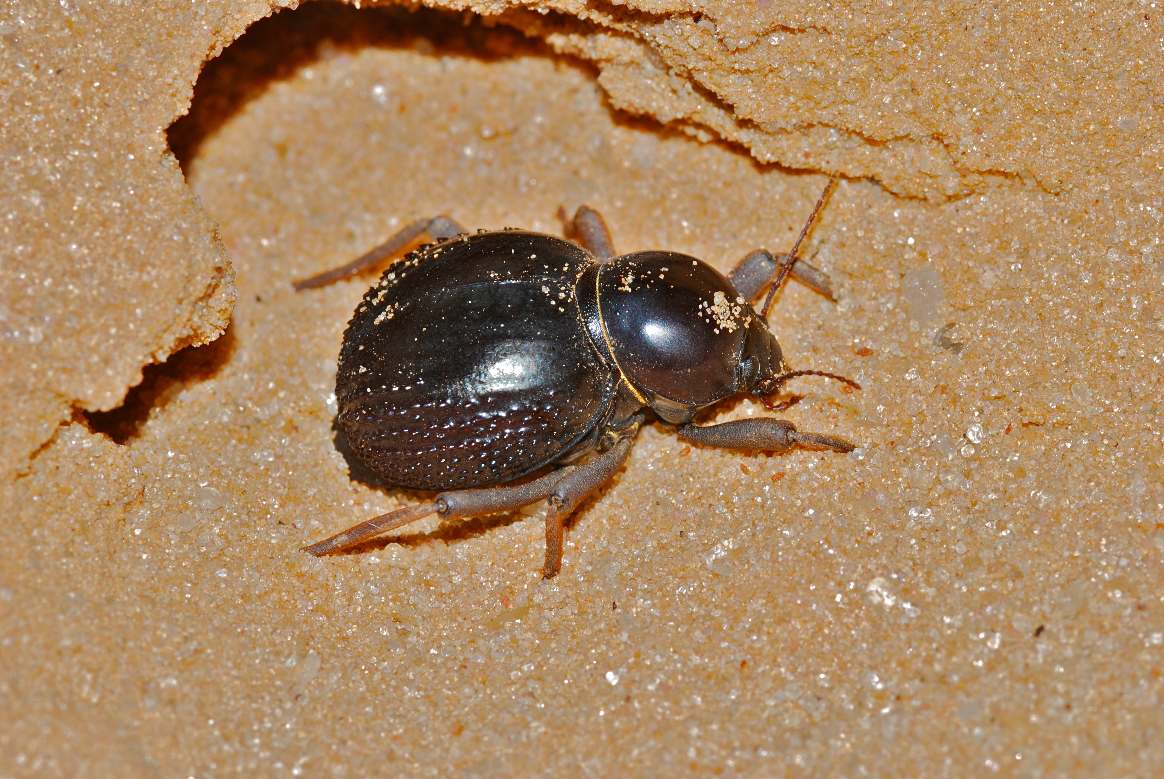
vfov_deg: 8.7
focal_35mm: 158
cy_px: 390
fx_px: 5099
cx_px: 582
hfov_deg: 13.0
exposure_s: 1/60
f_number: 20
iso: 100
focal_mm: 105
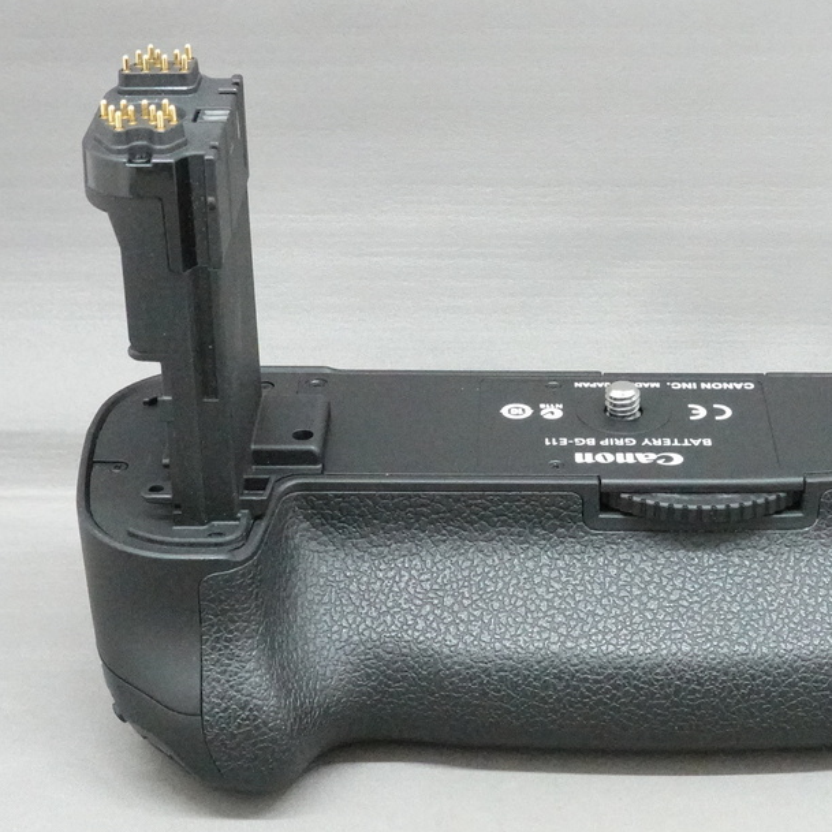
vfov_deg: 22.5
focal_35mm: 77
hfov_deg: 22.4
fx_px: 2094
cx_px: 534
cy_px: 421
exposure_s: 1/50
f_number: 8
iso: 6400
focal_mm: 17.19
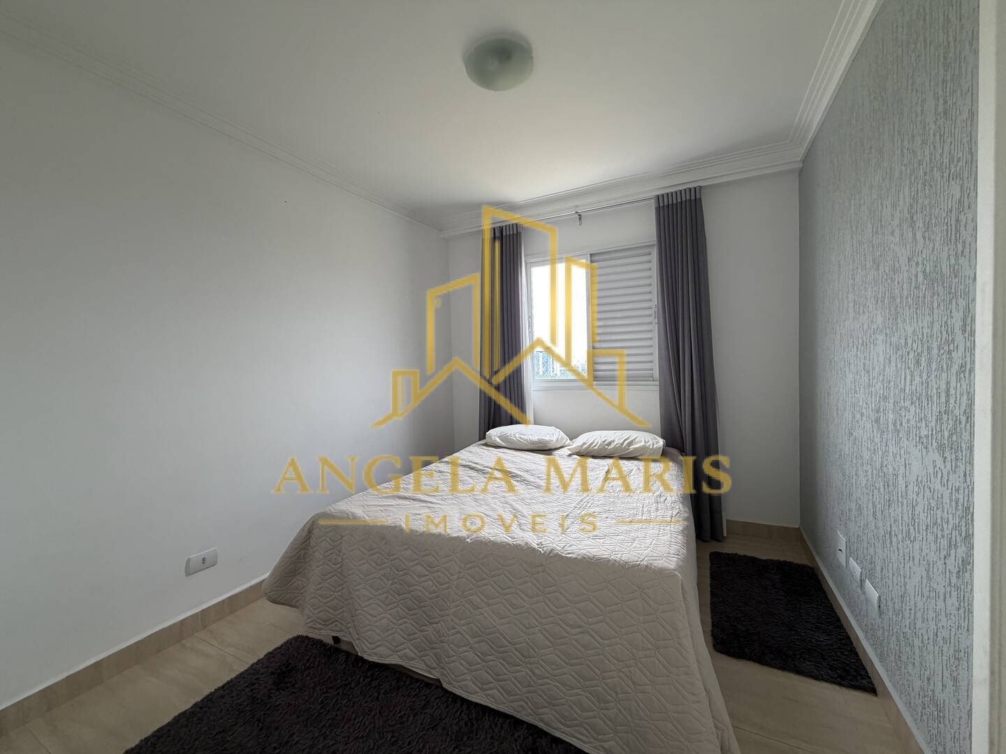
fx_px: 407
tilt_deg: -1.4
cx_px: 503
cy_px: 377
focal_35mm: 14
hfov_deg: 102.1
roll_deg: +2.0
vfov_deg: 85.7
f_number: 2.2
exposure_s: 1/120
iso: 160
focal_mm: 2.22
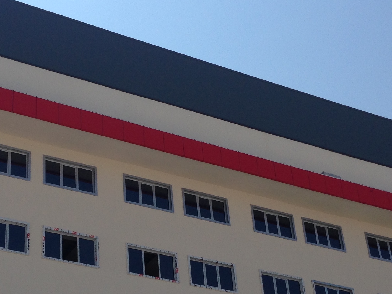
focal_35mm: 76
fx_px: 861
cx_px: 128
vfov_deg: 19.2
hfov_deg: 25.5
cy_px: 222
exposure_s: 1/2463
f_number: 2.4
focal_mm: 4.12
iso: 50
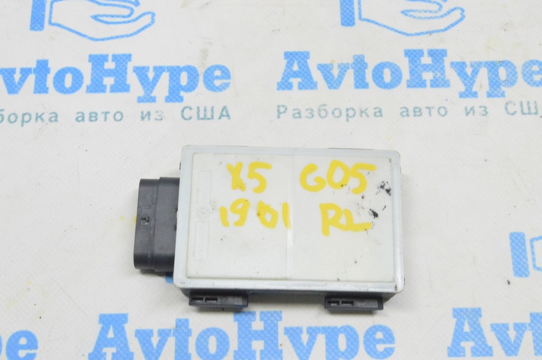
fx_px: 857
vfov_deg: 23.7
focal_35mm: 57
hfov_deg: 35.1
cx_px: 271
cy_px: 180
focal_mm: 38
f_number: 20
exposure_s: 1/20
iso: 6400
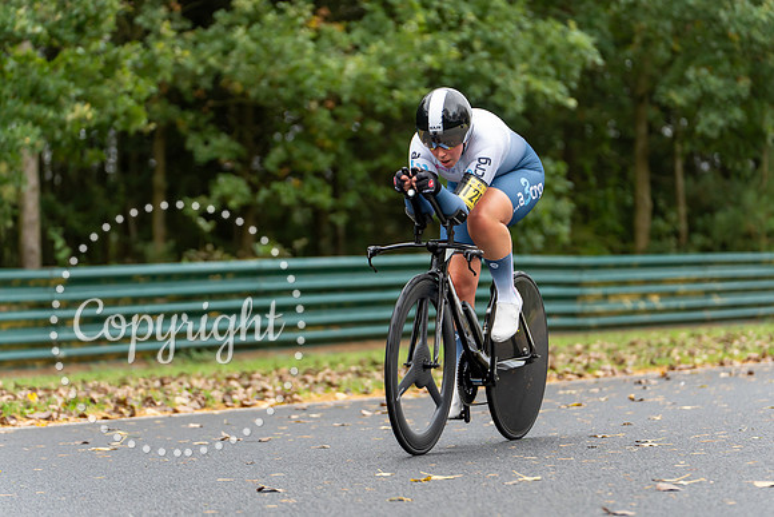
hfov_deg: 14.6
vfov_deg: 9.7
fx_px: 3030
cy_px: 266
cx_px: 429
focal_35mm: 141
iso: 1000
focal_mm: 127
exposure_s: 1/1000
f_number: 2.8
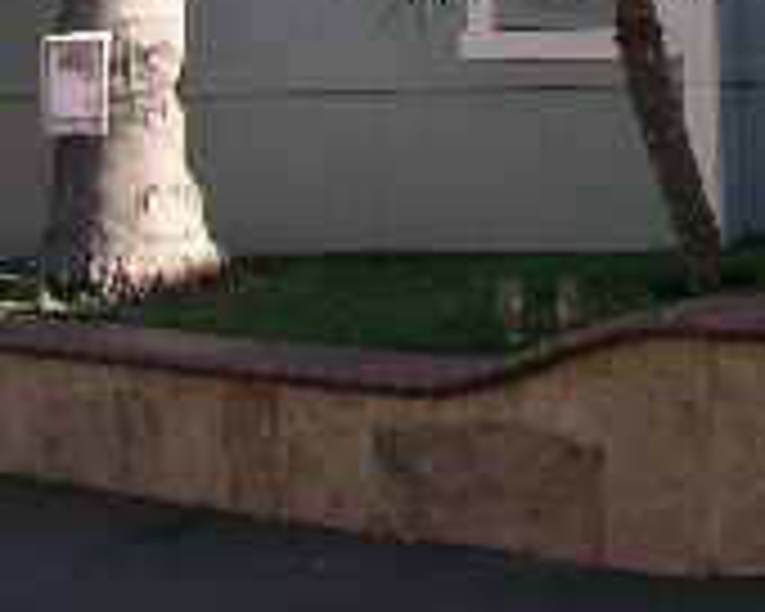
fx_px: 2332
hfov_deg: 18.1
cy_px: -320
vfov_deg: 14.0
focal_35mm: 103
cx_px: 792
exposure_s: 1/134
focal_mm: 5.8
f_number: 4.4
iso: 50
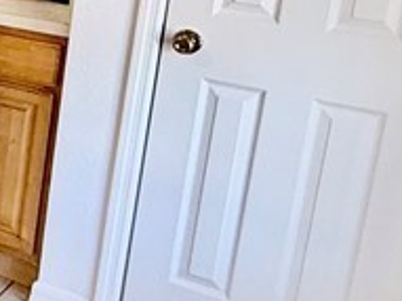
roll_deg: -2.1
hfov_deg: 19.2
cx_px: -335
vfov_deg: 19.1
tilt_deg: -10.8
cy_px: 0
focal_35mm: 75
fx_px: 870
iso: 200
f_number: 2.2
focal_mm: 2.22
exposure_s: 1/120
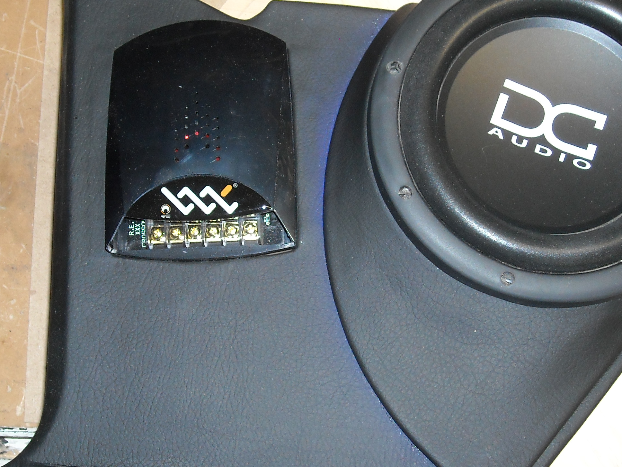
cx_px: 312
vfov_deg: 24.8
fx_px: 1060
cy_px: 227
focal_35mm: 59
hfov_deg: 32.7
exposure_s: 1/60
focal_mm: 5.7
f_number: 2.8
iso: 200
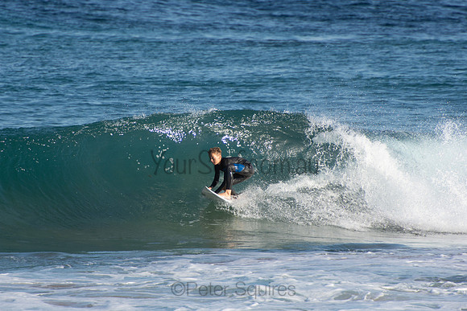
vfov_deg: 2.3
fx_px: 7785
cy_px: 156
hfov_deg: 3.4
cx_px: 234
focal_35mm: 600
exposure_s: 1/1000
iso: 250
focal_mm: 400
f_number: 5.6
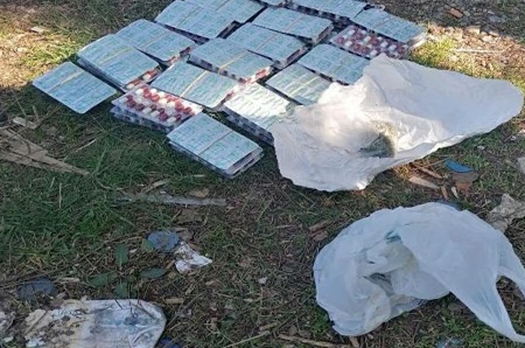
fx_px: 1979
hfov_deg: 15.1
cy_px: 164
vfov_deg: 10.0
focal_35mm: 136
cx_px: 317
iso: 360
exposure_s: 1/500
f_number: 5.6
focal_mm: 68
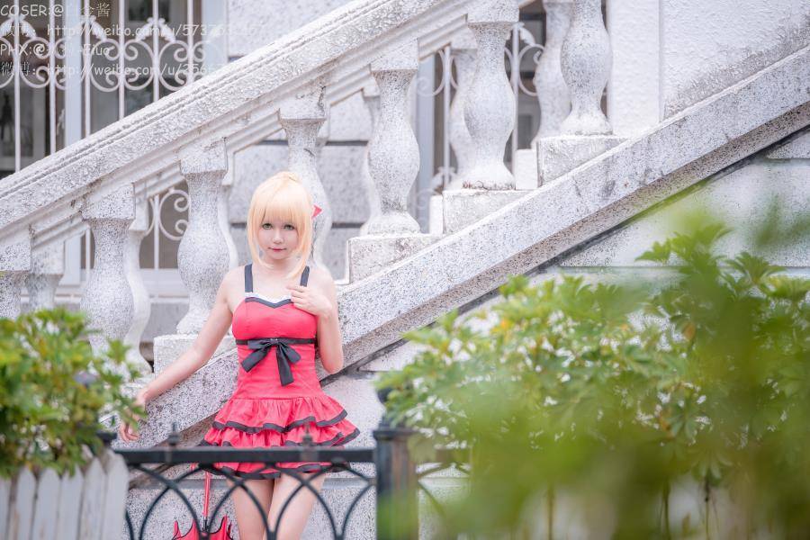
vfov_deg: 6.9
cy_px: 270
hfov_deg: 10.3
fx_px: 4500
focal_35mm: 200
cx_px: 405
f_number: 2.8
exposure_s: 1/500
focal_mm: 200
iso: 100
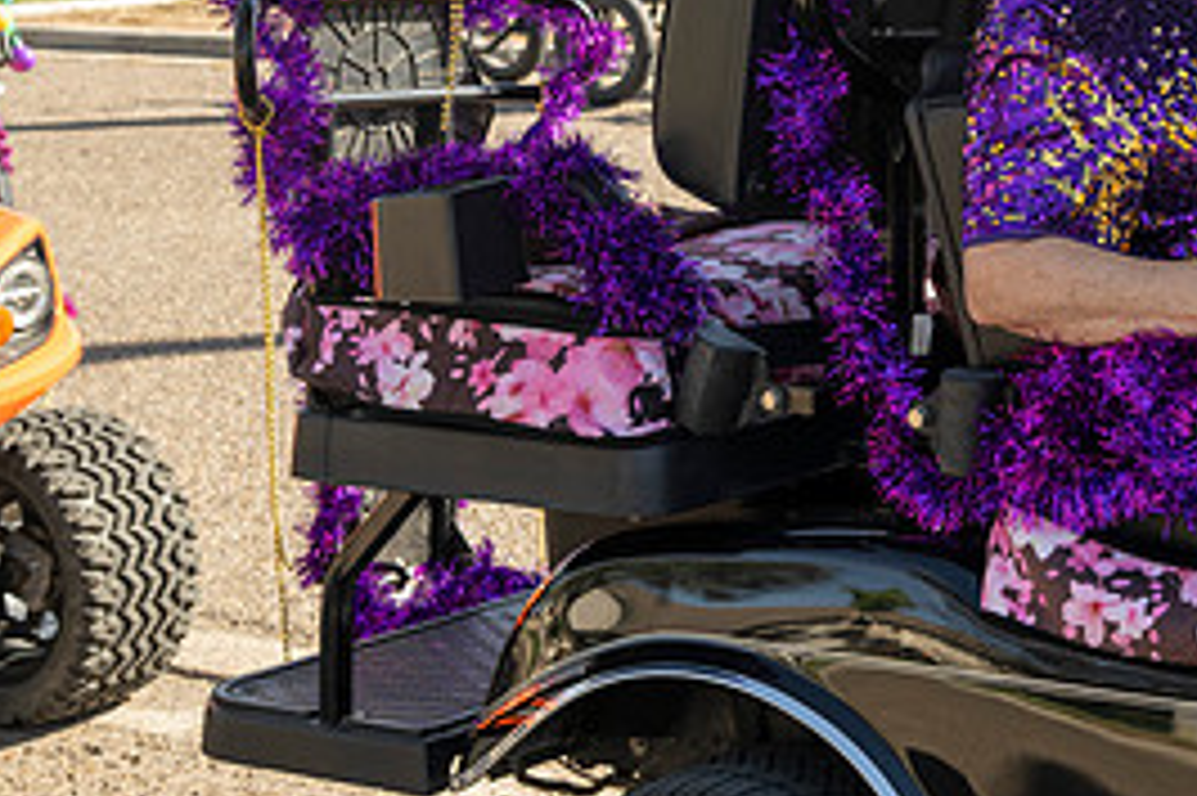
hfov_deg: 23.4
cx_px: 1220
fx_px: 2758
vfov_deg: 16.1
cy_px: 25
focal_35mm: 83
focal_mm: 38
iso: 560
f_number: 6.3
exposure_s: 1/640
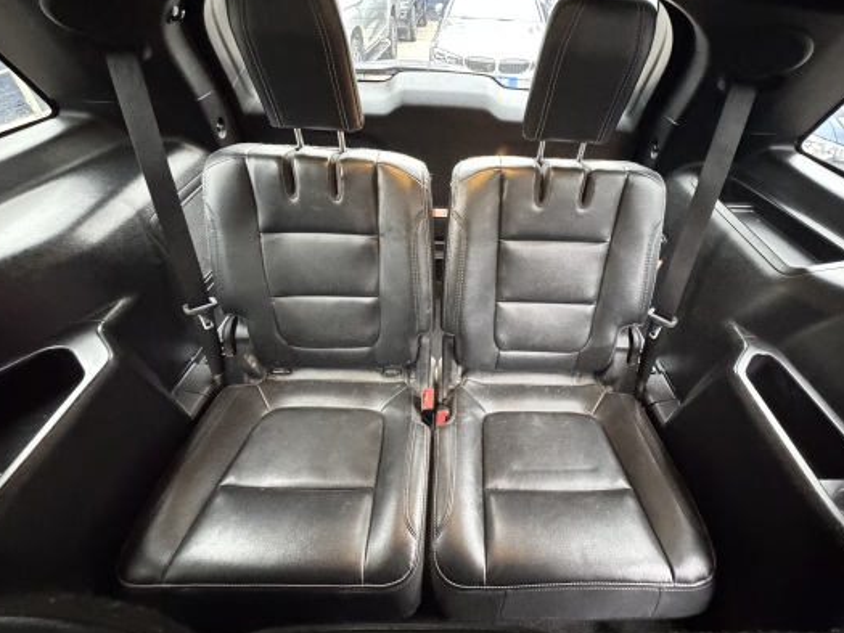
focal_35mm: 16
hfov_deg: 94.2
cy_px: 284
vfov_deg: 77.9
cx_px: 461
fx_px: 390
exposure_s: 1/18
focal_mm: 2.22
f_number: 2.2
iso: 2500
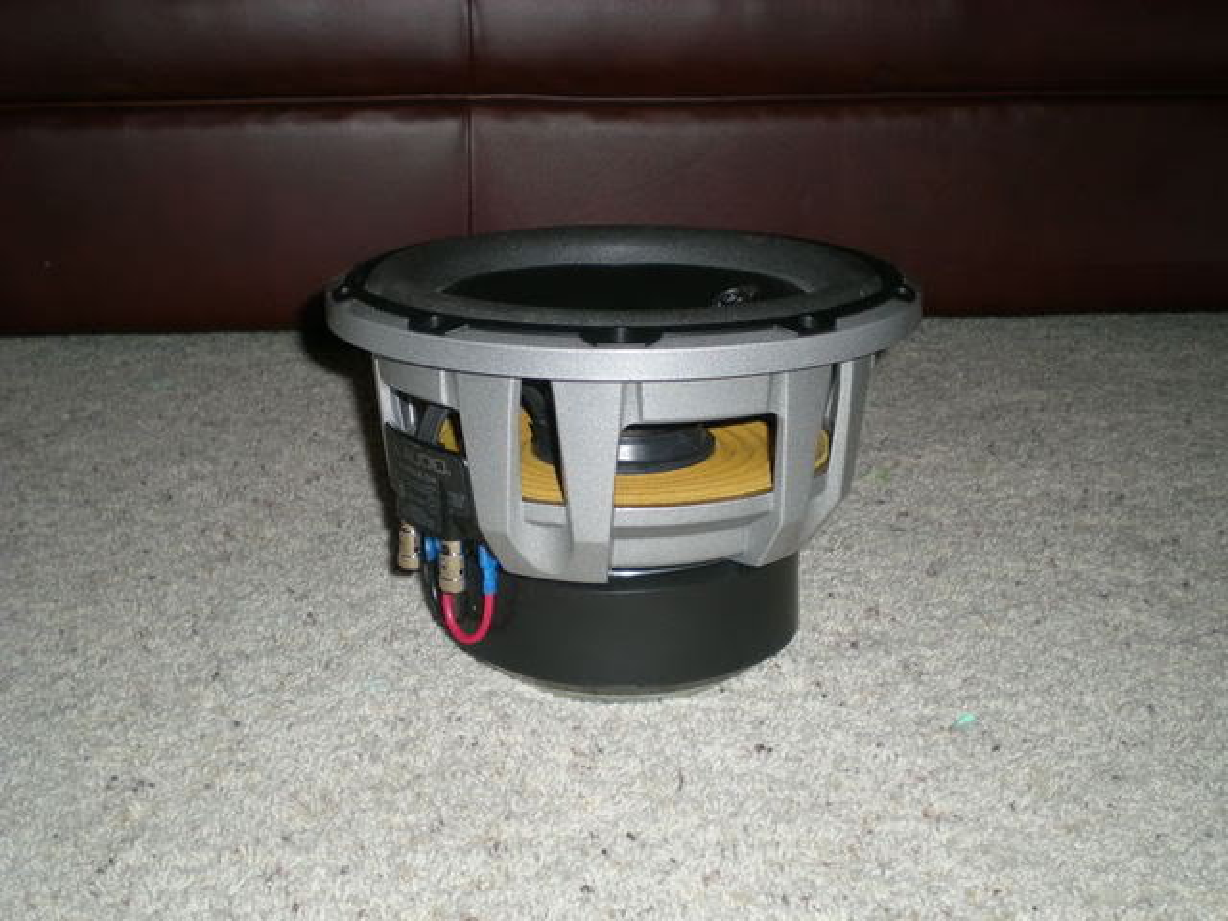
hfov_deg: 42.9
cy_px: 460
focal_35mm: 44
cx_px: 614
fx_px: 1561
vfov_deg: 32.9
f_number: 3.5
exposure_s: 1/60
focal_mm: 7.4
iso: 50
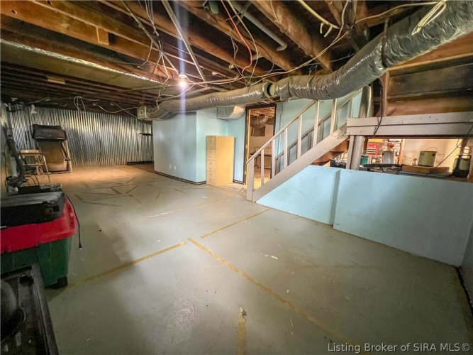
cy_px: 178
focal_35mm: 13
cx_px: 236
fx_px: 178
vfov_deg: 89.9
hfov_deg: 106.2
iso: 1000
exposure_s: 1/60
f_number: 1.8
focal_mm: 1.57
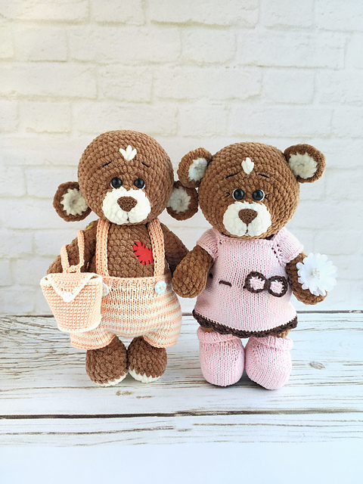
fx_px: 405
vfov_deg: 61.7
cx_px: 182
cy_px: 242
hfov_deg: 48.2
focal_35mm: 29
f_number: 2.2
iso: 32
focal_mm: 4.15
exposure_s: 1/100
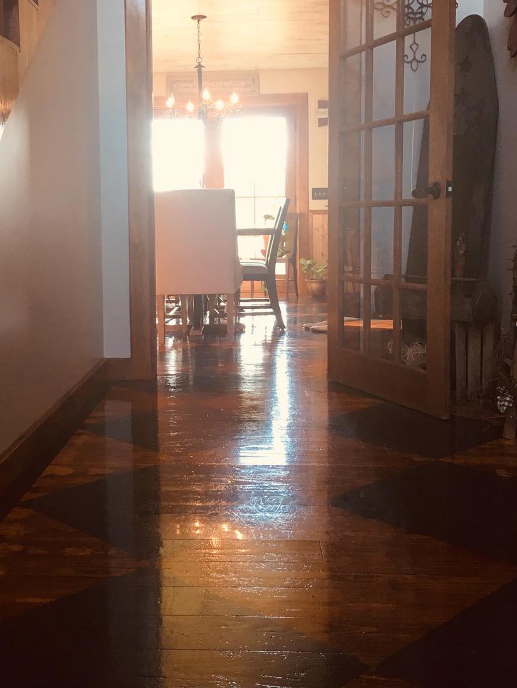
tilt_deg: -2.9
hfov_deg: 35.0
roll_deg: +1.9
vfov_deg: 45.5
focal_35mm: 41
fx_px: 816
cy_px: 274
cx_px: 199
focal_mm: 4.15
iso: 32
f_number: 2.2
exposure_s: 1/30
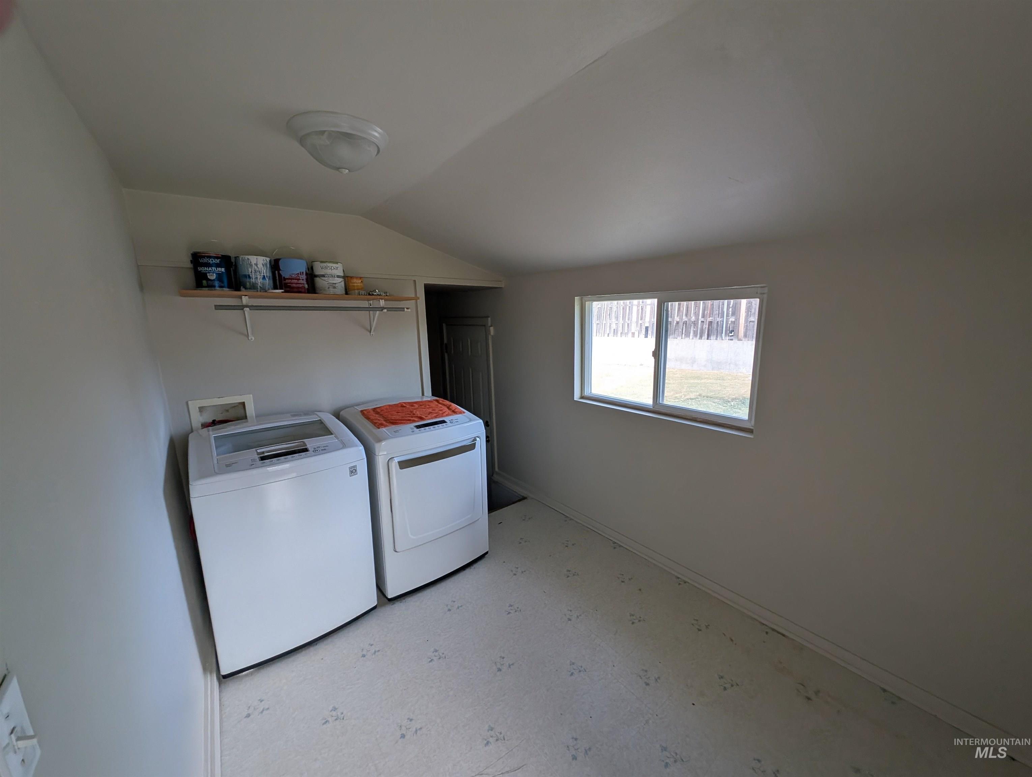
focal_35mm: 12
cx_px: 516
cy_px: 388
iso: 56
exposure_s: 1/128
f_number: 1.95
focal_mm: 2.23
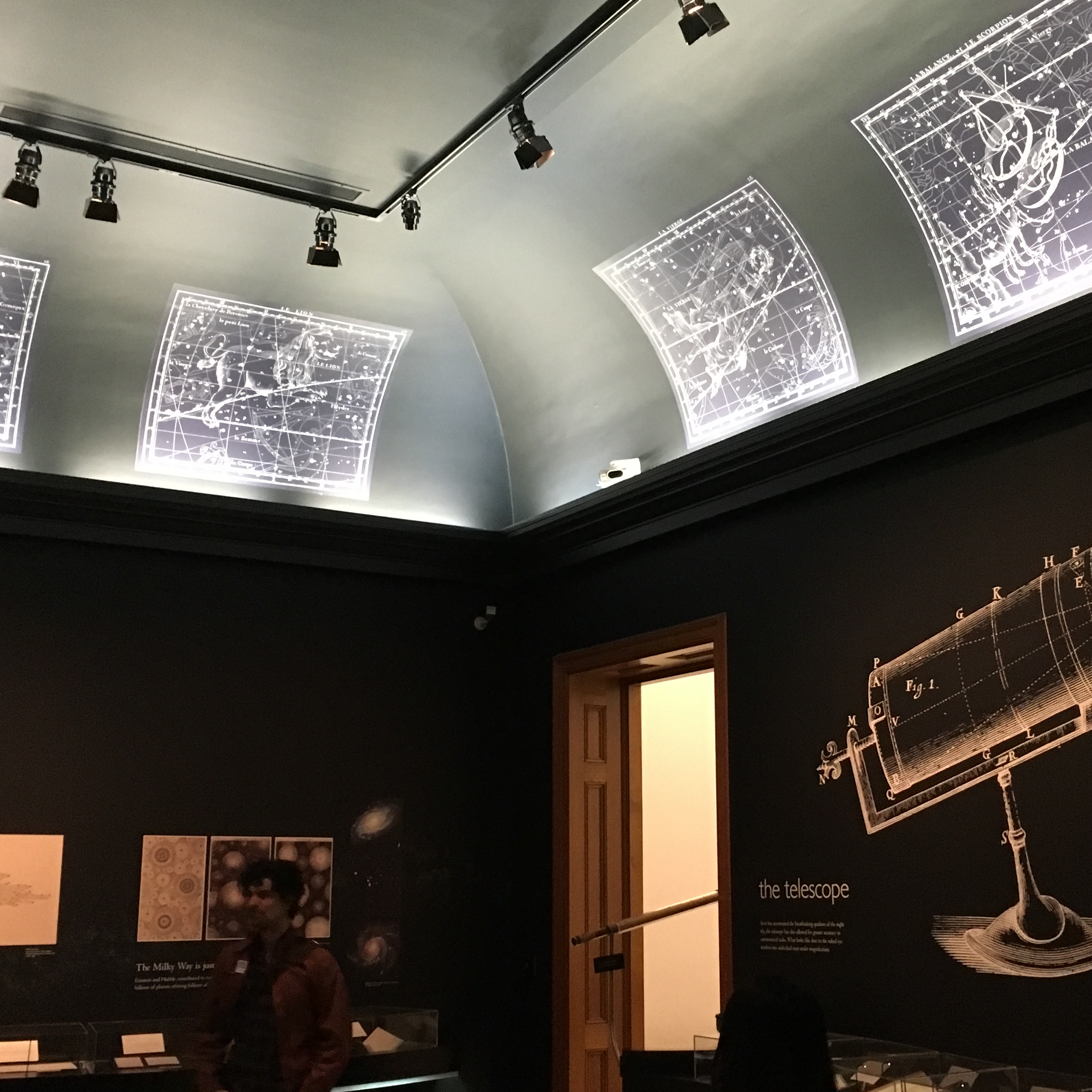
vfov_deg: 37.5
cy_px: 573
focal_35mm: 45
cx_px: 635
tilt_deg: +11.1
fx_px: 1606
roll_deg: -0.6
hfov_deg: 37.5
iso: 250
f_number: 2.2
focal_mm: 4.15
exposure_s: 1/15
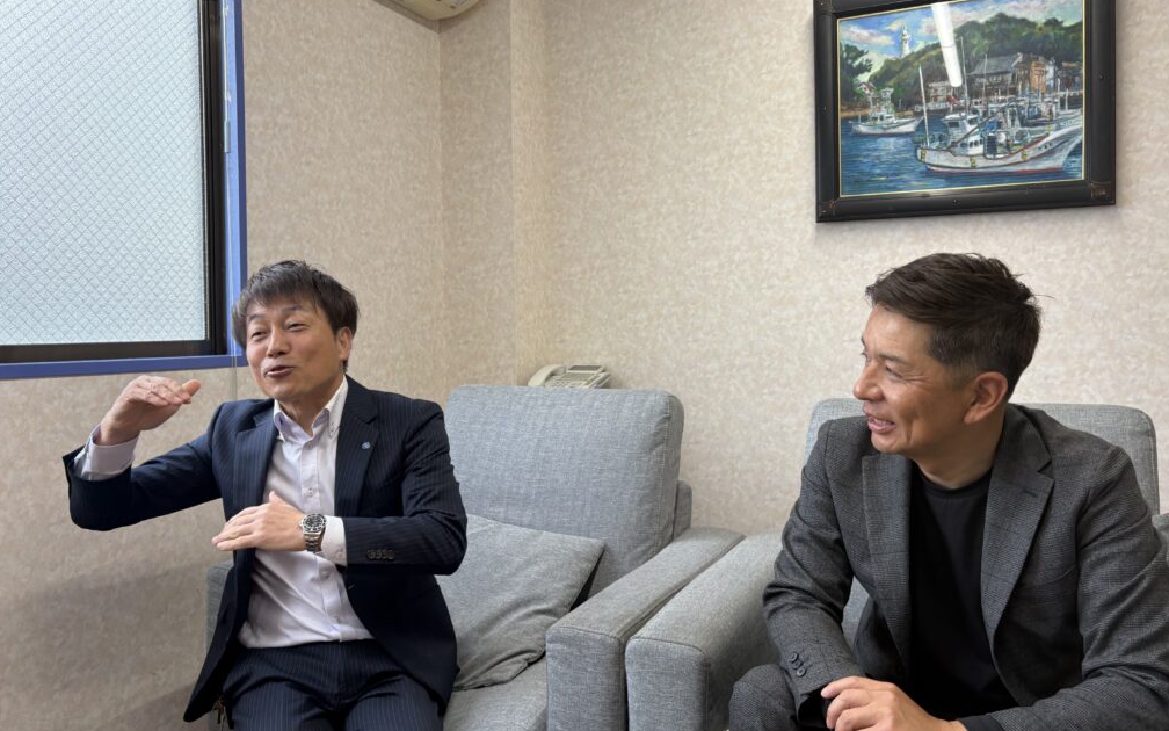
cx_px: 581
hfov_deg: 66.5
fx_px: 892
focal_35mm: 28
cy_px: 339
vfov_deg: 44.5
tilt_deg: -1.4
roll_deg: +0.7
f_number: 1.6
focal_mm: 5.96
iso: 80
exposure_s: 1/120
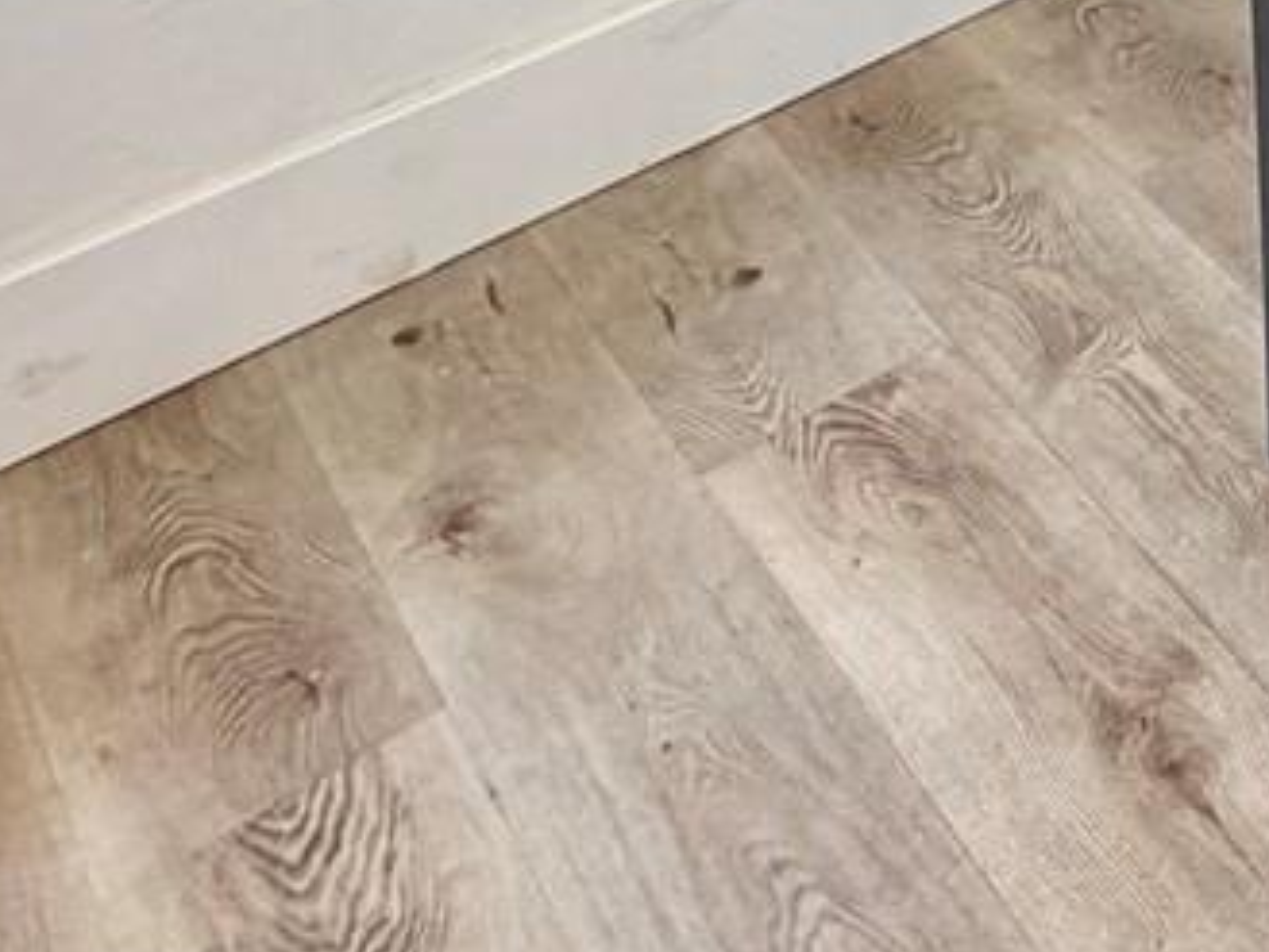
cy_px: -1195
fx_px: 2494
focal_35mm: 68
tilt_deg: -7.3
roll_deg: -0.4
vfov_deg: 15.1
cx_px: 2002
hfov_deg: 22.4
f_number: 2.2
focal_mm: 2.22
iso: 200
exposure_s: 1/121
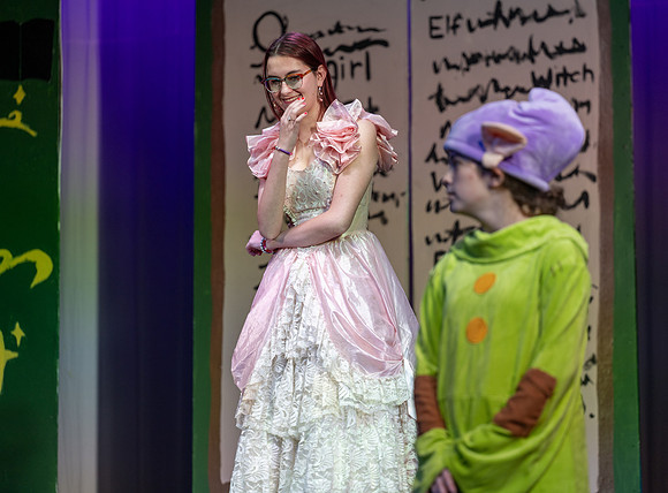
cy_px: 248
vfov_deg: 9.0
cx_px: 373
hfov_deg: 12.2
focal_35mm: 163
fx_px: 3136
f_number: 2.8
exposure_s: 1/400
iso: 220
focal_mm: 135
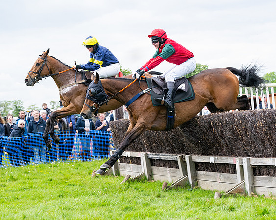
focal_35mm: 91
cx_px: 158
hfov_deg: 21.1
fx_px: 741
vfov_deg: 16.9
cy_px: 104
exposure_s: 1/640
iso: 400
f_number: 6.3
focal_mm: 70
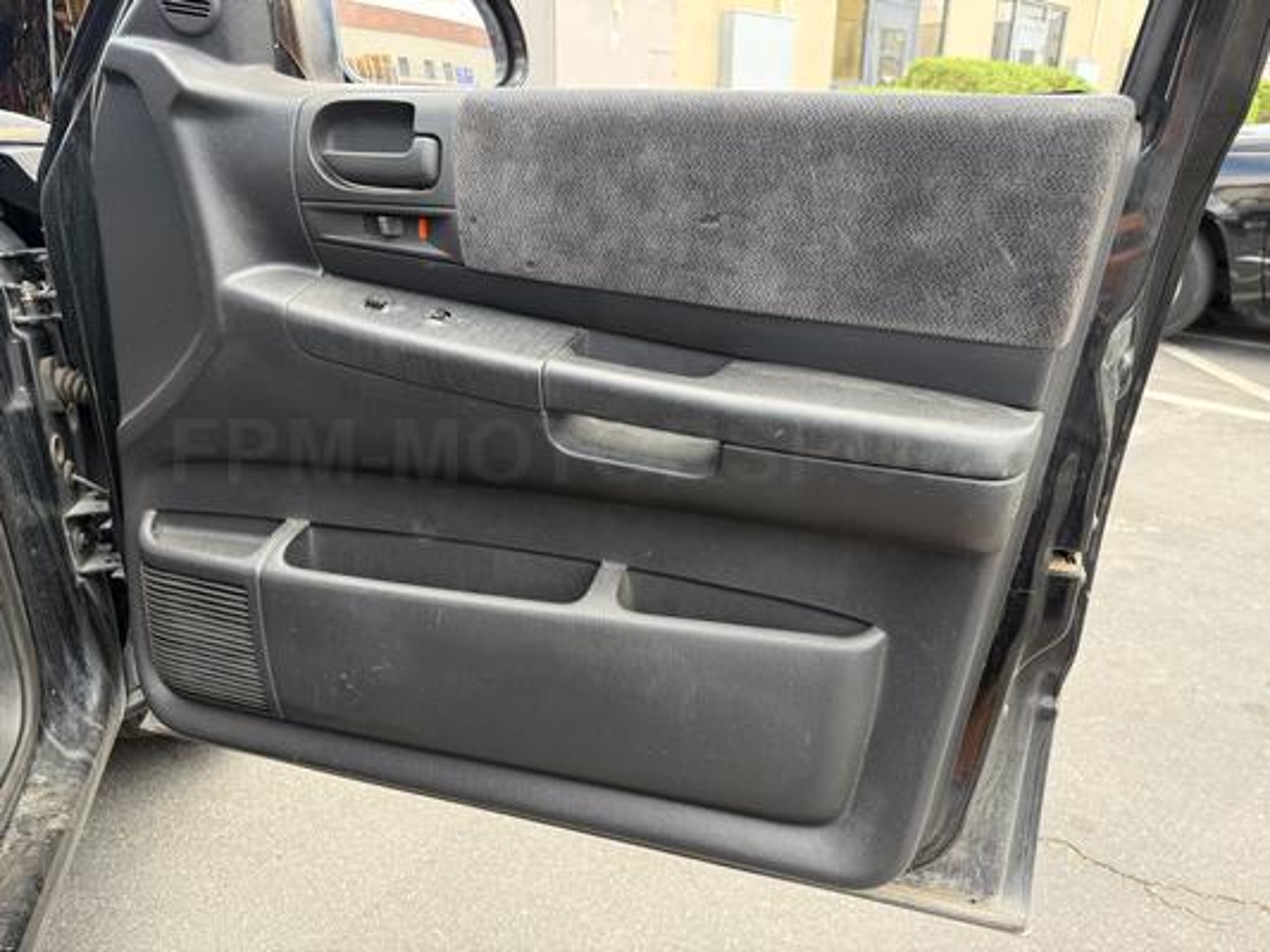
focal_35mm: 24
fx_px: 881
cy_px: 476
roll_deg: -0.4
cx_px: 635
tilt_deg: -21.7
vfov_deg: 56.8
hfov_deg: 71.6
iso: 100
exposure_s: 1/368
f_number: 1.78
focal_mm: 6.76
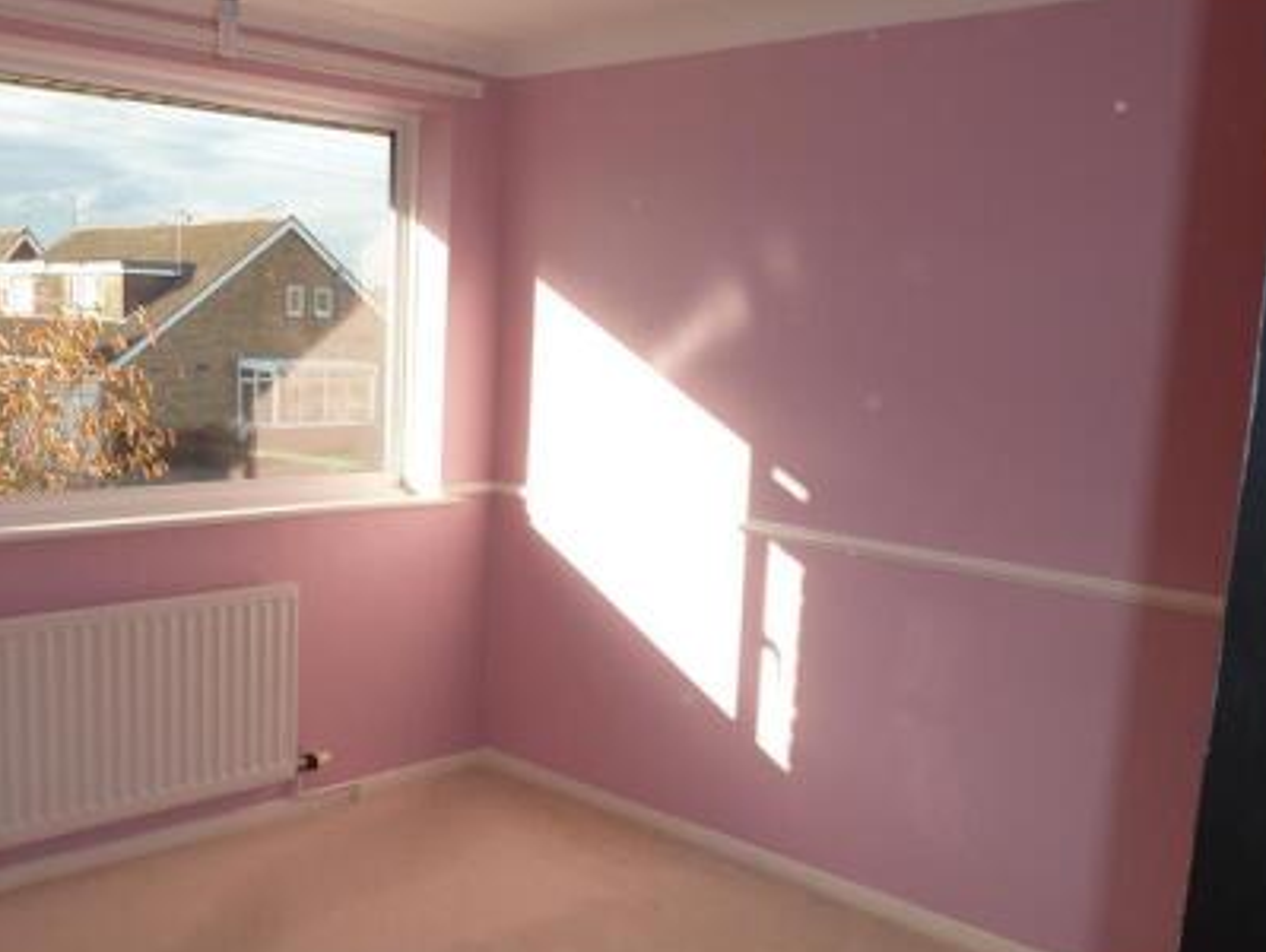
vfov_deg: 40.6
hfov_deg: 51.9
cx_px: 460
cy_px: 563
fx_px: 1281
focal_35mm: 35
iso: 100
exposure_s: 1/160
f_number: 4
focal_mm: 4.3
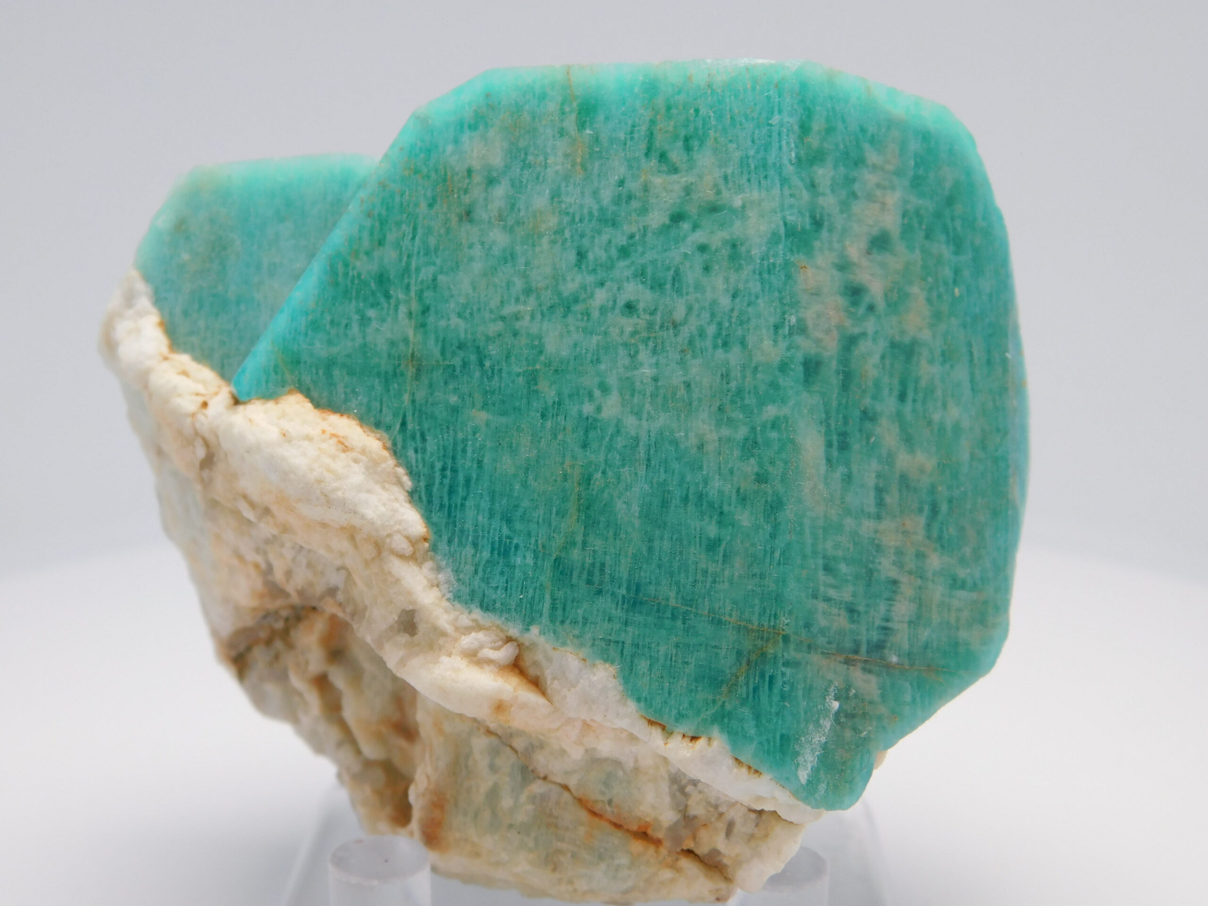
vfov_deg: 28.6
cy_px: 453
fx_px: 1780
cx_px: 604
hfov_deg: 37.5
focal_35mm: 51
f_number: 3.8
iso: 125
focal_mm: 9
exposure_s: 1/200
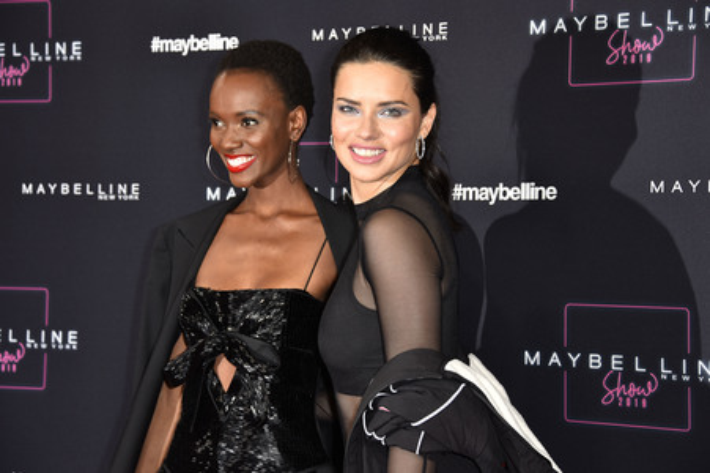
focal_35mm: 98
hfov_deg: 20.8
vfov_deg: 13.9
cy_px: 236
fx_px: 1931
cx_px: 355
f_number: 5.6
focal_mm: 98
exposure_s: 1/125
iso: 500
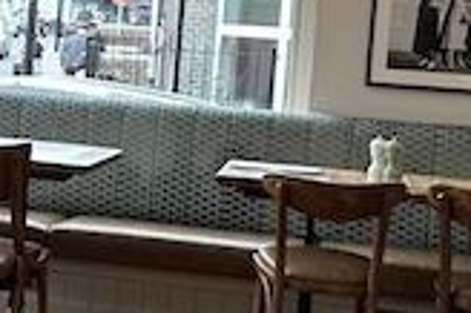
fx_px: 1595
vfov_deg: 11.2
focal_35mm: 122
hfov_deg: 15.8
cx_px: -169
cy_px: 106
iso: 125
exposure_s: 1/100
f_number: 1.78
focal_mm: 6.86
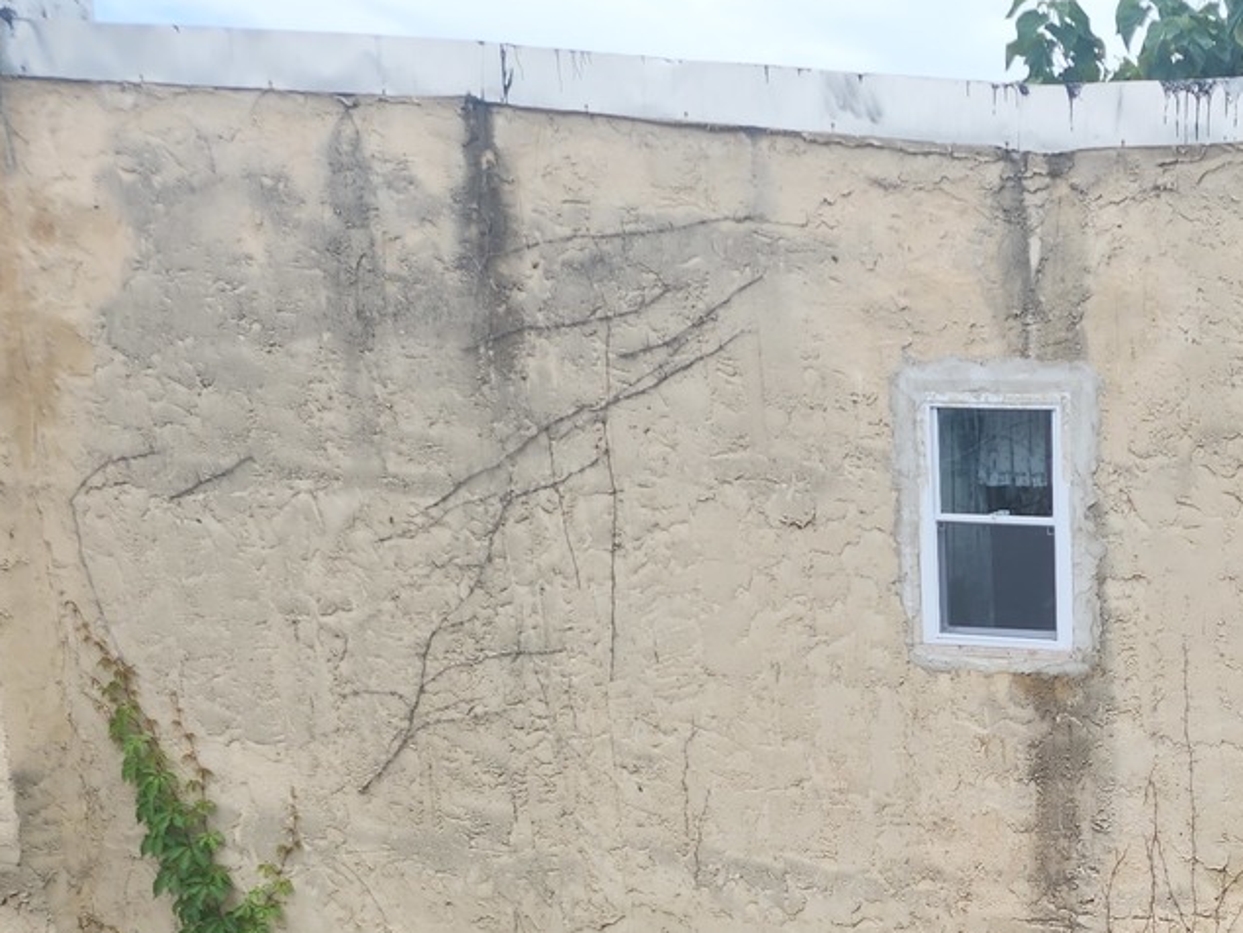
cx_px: 1284
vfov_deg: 23.1
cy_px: 1131
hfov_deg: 30.5
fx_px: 2083
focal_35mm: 58
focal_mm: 6.4
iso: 12
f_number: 1.8
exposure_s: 1/437
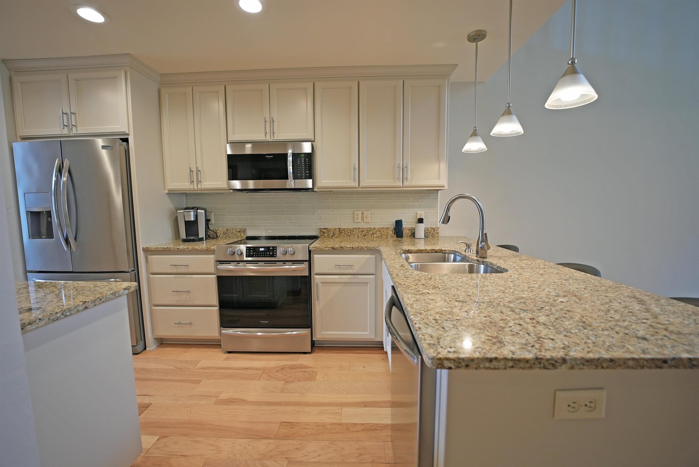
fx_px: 272
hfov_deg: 104.2
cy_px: 234
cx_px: 350
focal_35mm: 14
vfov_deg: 81.3
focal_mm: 14
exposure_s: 1/160
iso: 1250
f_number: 4
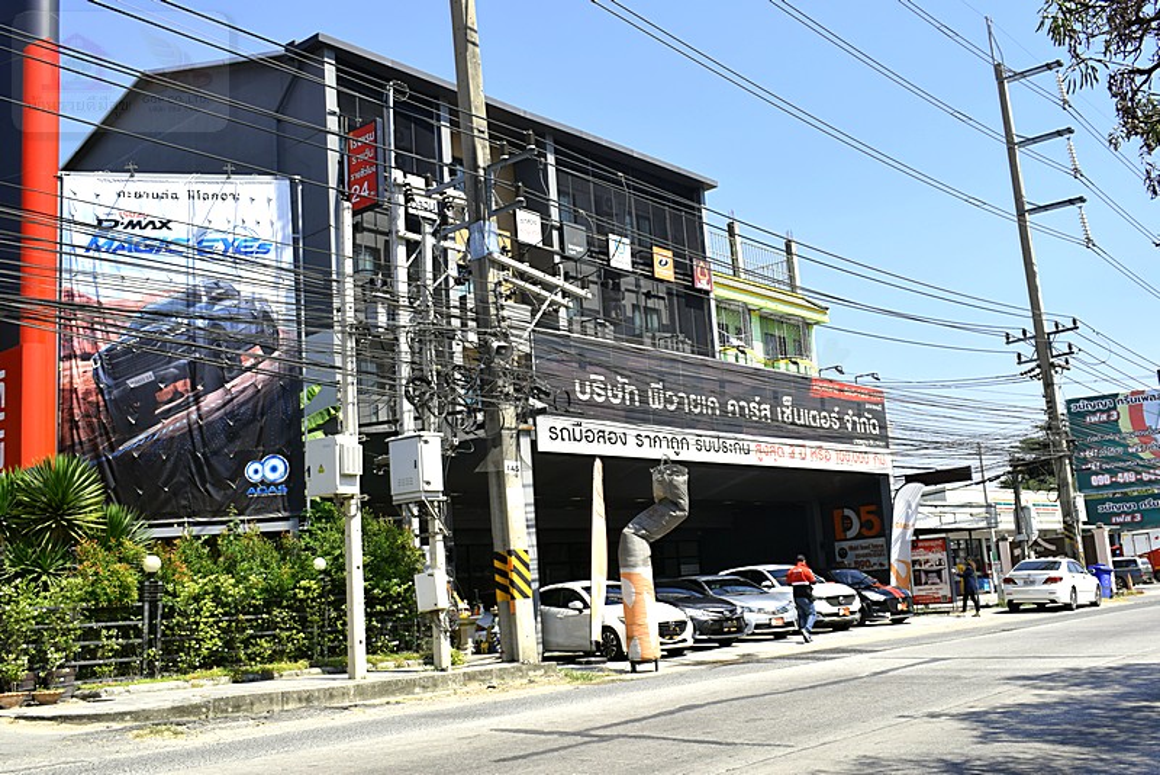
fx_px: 1160
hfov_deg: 53.1
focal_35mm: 36
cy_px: 388
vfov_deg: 36.9
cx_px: 580
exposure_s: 1/400
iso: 200
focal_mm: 24
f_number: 10
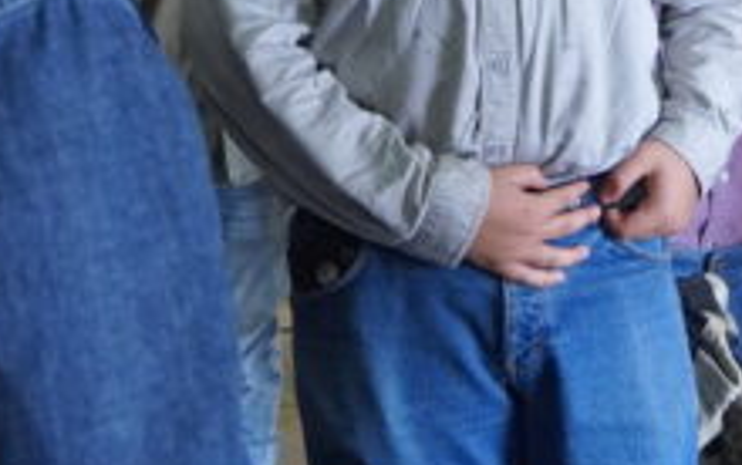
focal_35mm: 128
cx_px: 705
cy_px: -216
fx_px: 2591
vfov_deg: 10.0
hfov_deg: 16.0
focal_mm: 24
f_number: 4
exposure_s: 1/160
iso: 2500
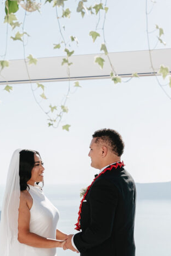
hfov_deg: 16.4
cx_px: 97
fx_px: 592
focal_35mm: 83
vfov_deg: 24.4
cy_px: 162
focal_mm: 34
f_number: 4
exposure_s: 1/2500
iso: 100
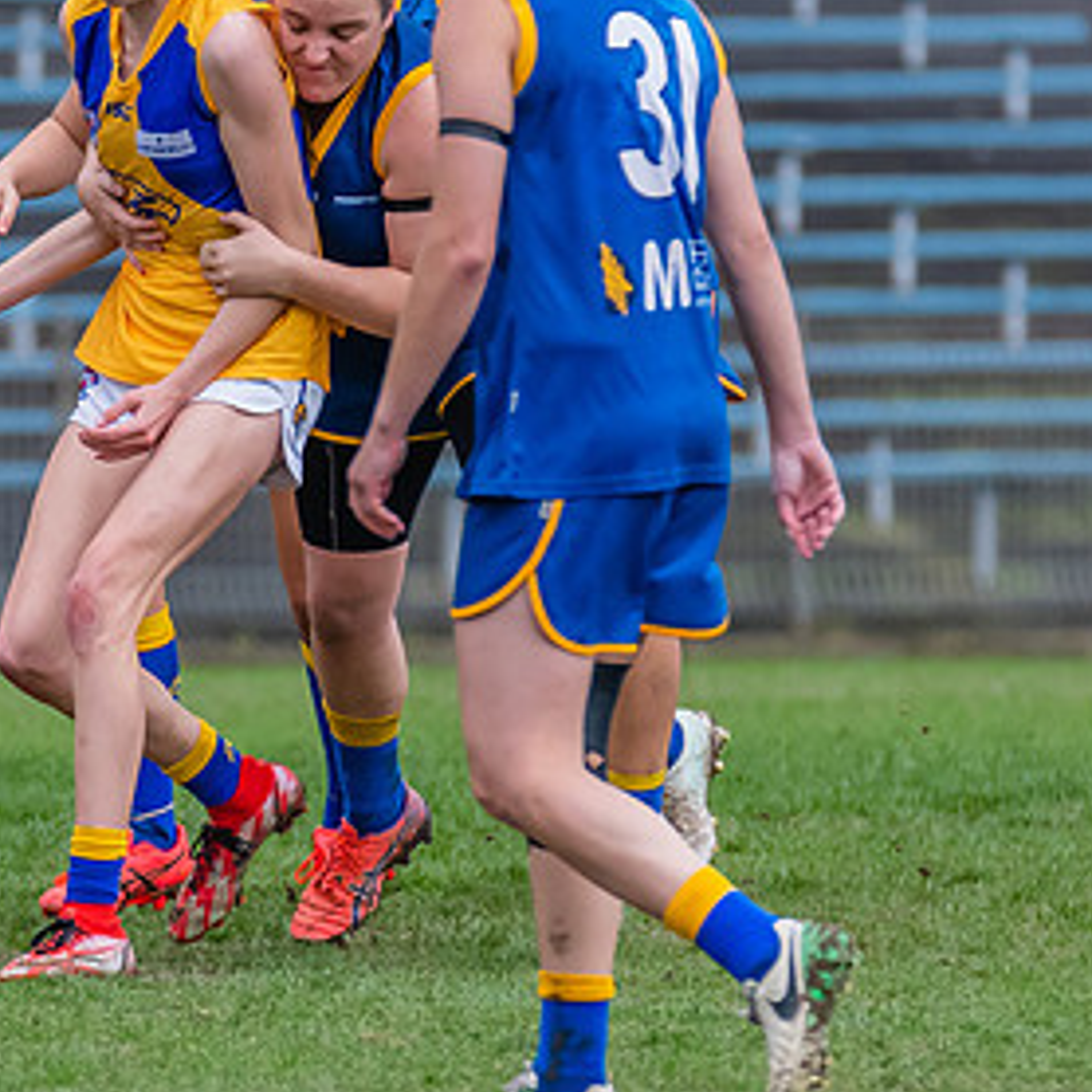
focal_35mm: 1222
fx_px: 43614
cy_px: 498
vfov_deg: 1.4
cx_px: -177
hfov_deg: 1.4
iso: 1250
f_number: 6
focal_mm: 350
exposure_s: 1/1600
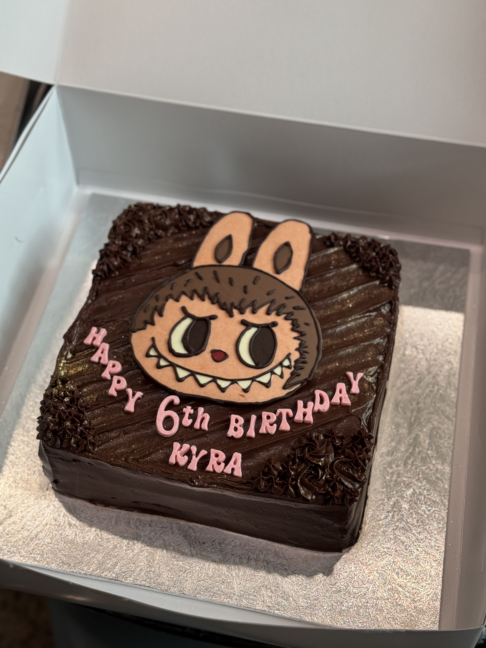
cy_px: 324
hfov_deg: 30.3
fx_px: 899
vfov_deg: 39.7
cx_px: 243
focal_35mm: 48
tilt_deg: -55.1
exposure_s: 1/60
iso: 160
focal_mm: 6.76
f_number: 1.78
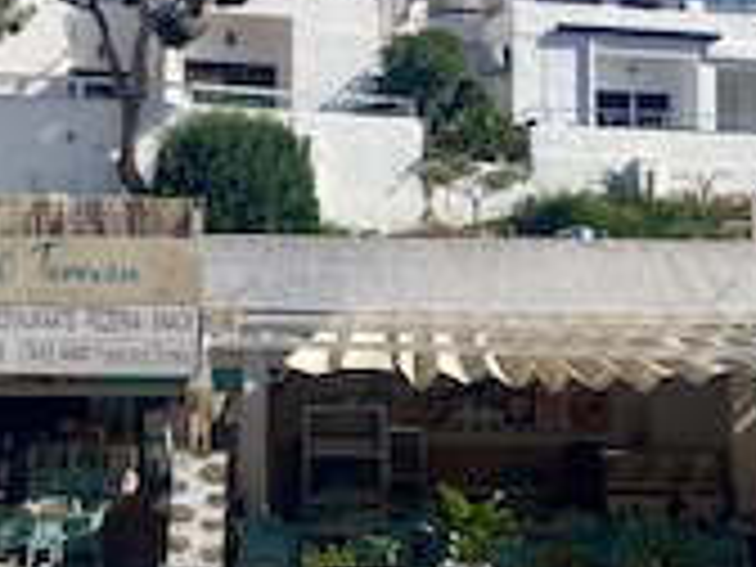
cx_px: 369
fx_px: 1856
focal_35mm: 85
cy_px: 101
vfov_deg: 17.2
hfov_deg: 23.0
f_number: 1.8
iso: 32
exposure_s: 1/3984
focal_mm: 4.25
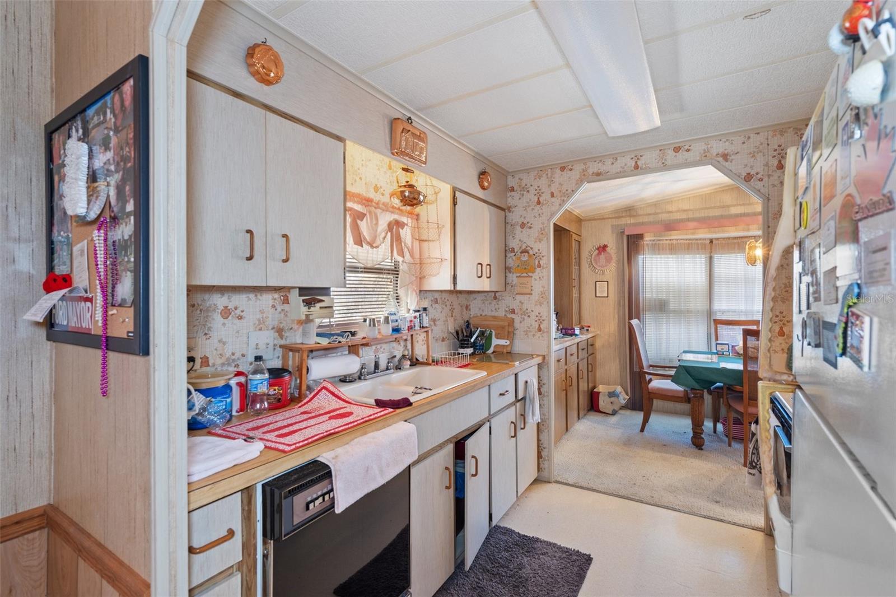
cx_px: 448
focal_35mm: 16
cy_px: 298
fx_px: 398
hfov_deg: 96.7
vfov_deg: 73.7
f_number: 8
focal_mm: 16
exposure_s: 2
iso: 400
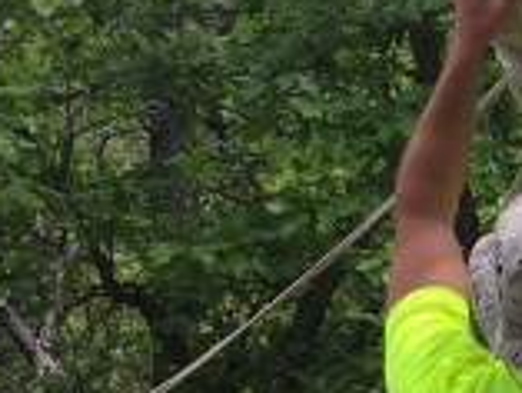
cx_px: 914
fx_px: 2234
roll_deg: -0.7
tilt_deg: -0.8
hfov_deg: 12.3
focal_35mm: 148
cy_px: 180
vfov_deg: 10.0
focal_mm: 4.15
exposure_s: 1/450
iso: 25
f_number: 2.2
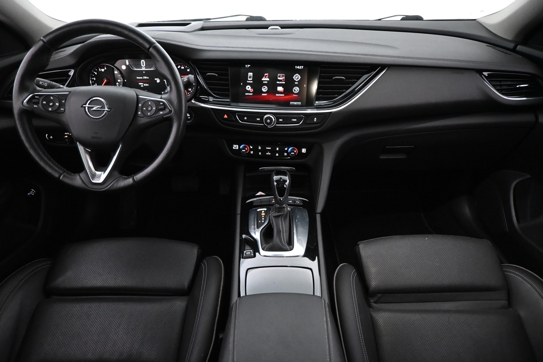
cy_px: 181
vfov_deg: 53.1
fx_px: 362
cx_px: 272
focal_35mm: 24
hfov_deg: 73.7
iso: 5600
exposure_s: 1/60
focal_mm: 16
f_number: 3.5
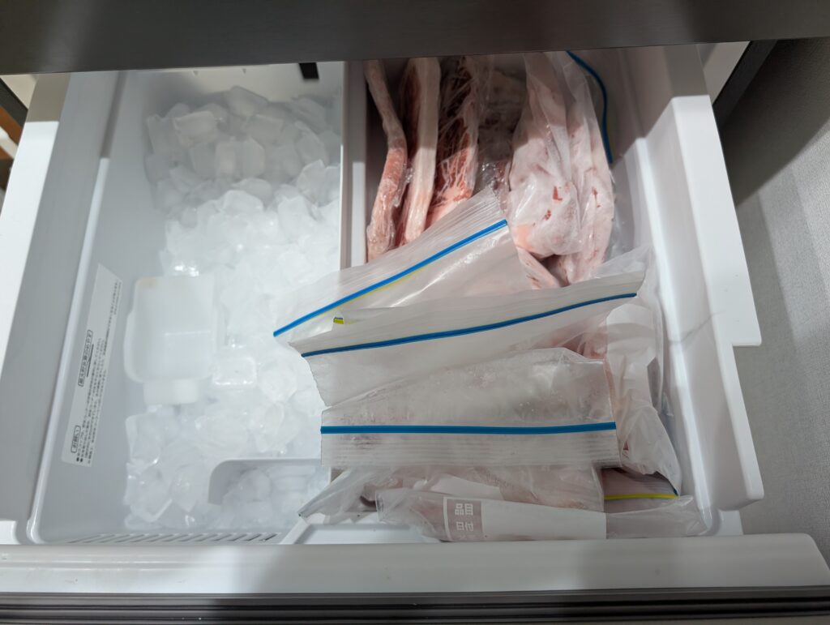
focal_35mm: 24
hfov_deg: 71.5
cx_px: 415
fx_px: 576
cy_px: 312
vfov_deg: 56.9
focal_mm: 6.9
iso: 507
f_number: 1.68
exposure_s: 1/68
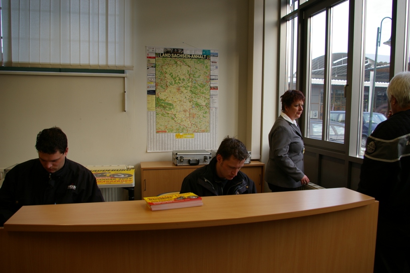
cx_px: 205
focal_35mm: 27
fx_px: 308
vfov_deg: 47.9
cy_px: 136
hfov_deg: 67.4
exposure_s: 1/60
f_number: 5.6
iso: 200
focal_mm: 18
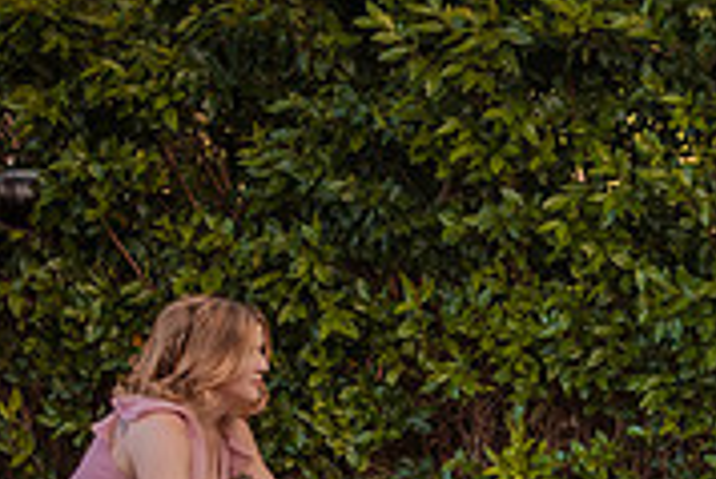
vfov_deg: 13.9
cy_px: 579
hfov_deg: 19.0
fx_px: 1911
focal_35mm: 96
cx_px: 1037
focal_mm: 28
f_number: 2.8
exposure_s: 1/640
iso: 500
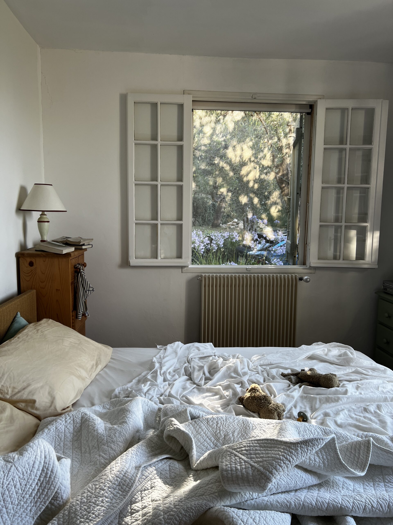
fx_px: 394
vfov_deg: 67.3
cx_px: 196
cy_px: 262
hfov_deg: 53.1
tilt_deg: -4.6
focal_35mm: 26
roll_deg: -0.3
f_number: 1.5
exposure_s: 1/121
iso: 50
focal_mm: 5.7
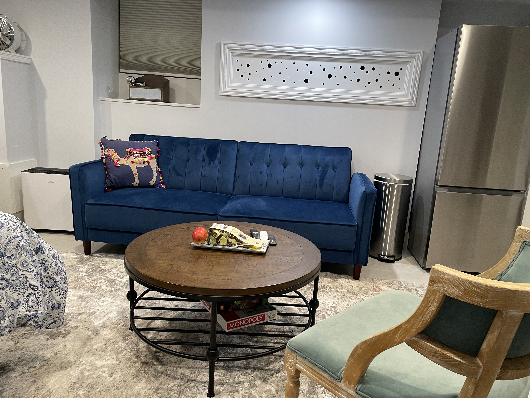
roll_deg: -3.4
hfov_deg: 67.3
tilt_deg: -11.9
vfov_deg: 53.1
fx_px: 398
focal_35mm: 26
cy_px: 199
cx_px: 265
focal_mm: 4.2
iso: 125
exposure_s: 1/60
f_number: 1.6
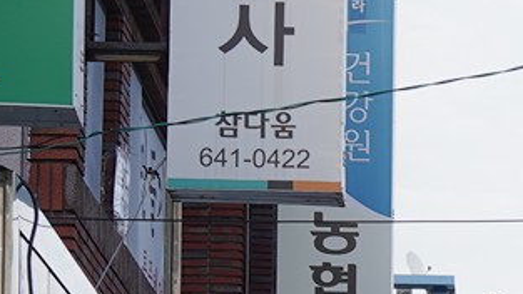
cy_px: 535
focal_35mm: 234
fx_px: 3245
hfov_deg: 8.9
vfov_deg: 5.1
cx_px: 884
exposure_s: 1/100
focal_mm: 35
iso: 100
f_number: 7.1
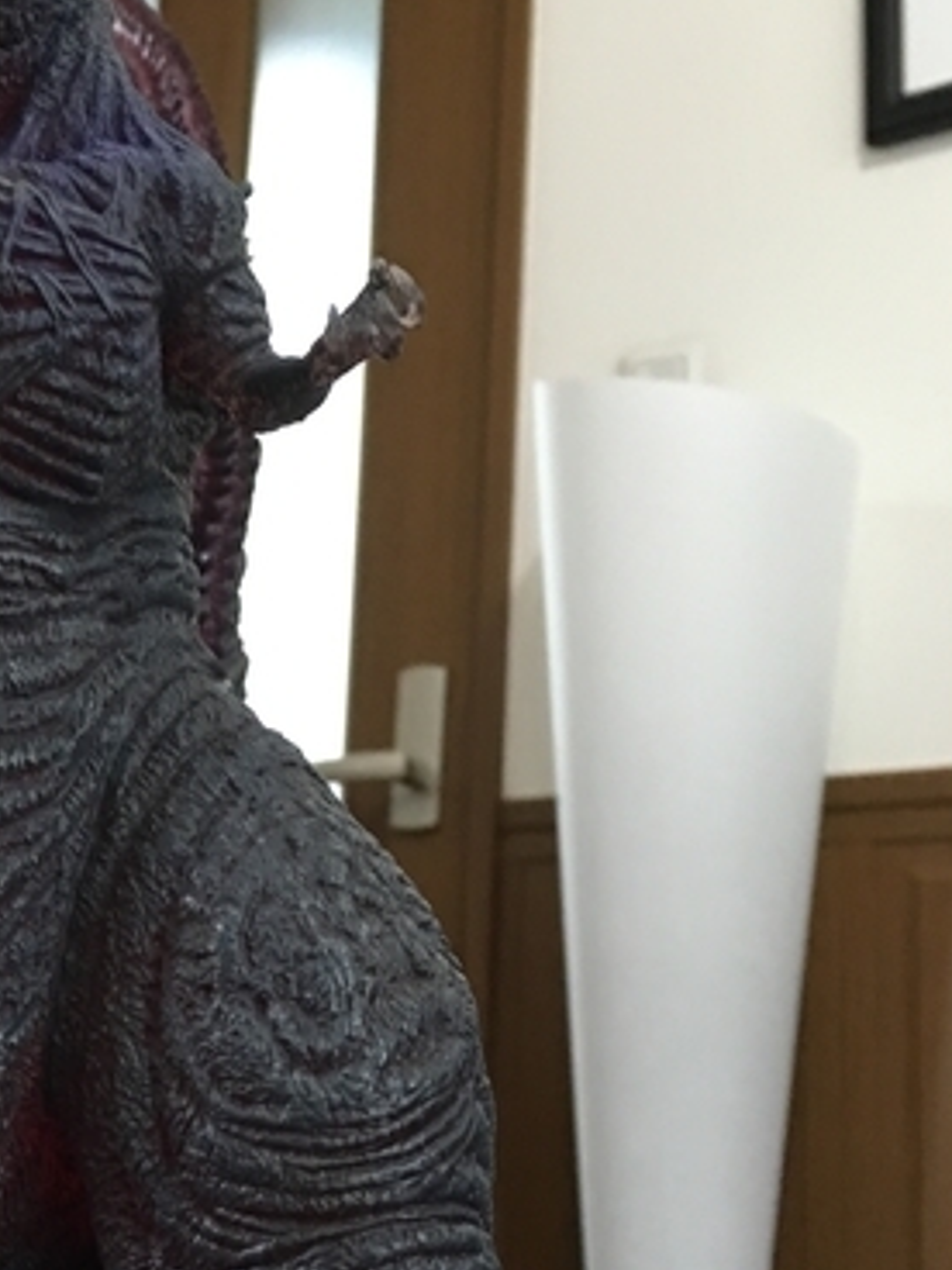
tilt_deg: +14.5
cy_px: 687
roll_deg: -5.1
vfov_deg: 30.7
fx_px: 2310
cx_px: -45
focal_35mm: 63
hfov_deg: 22.2
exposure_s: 1/15
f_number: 2.2
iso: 100
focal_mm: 4.15
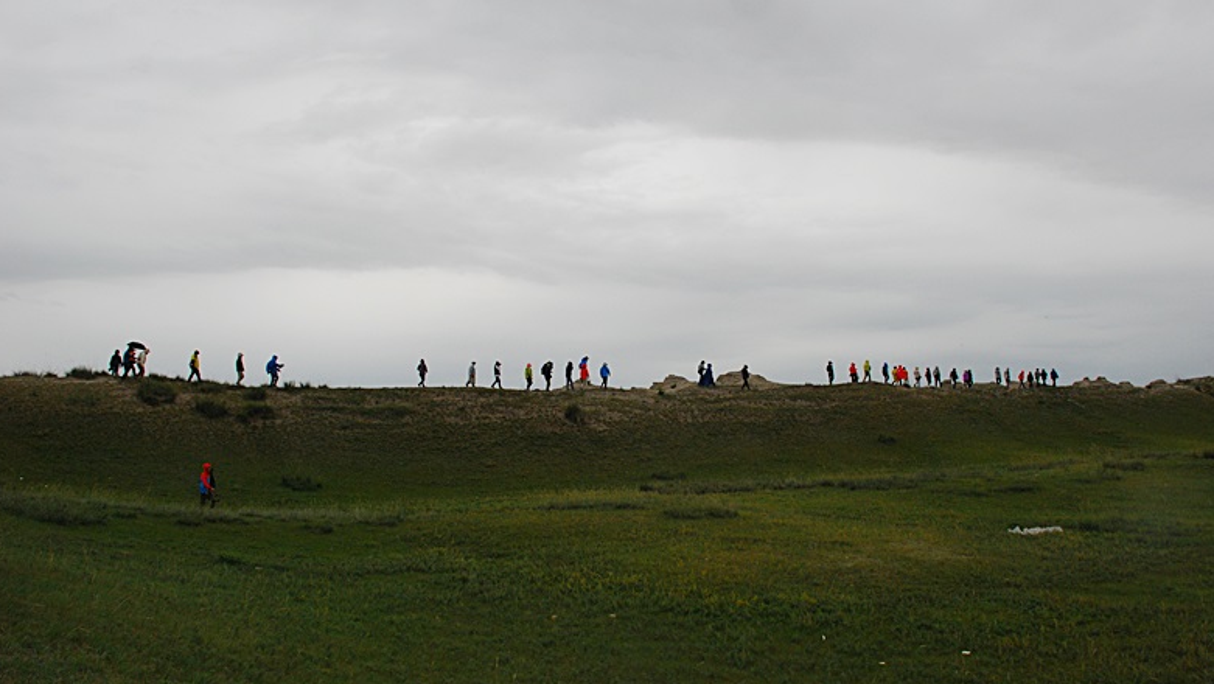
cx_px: 605
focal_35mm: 29
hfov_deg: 66.0
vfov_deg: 40.2
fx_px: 934
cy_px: 367
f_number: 6.3
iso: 400
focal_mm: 18
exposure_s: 1/1000
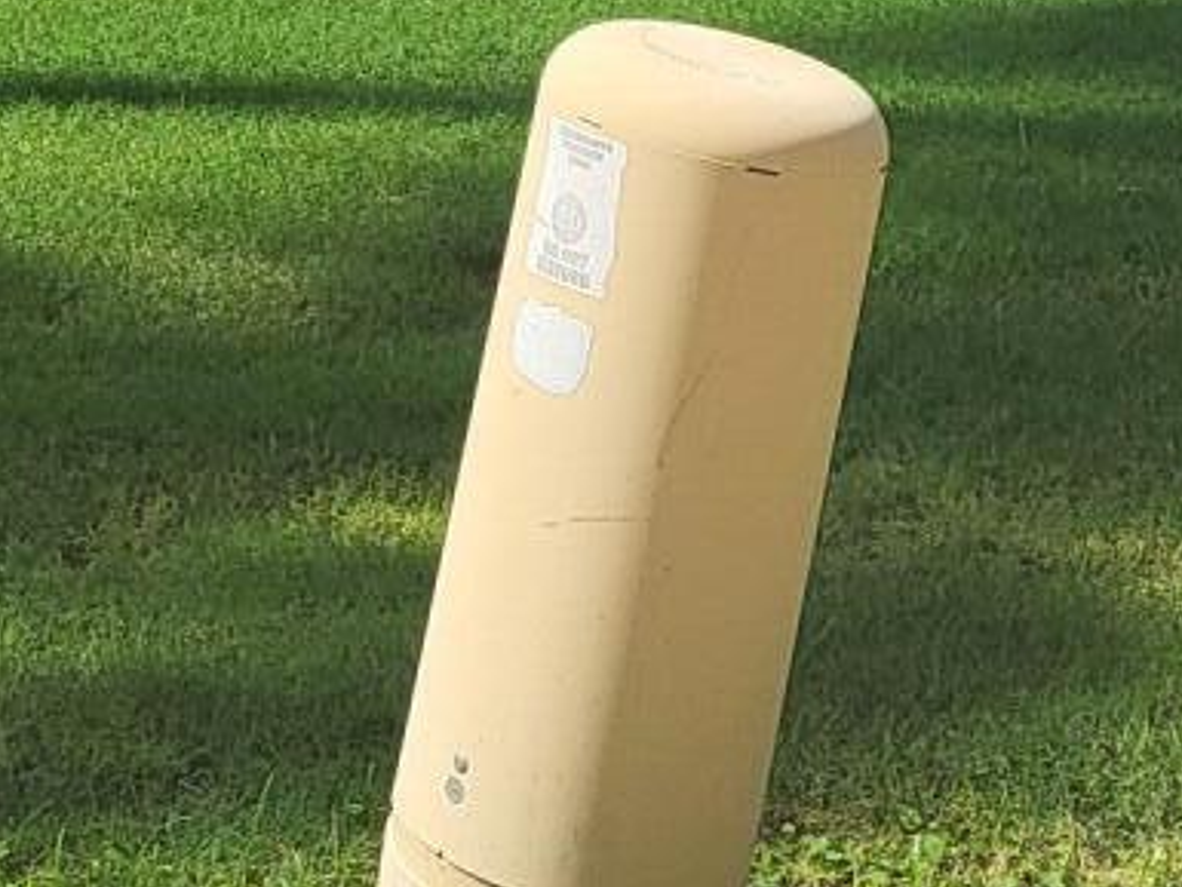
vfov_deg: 10.2
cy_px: -884
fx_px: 4611
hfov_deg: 14.4
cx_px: 12
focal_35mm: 135
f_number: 1.8
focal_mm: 4.25
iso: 50
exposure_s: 1/3059
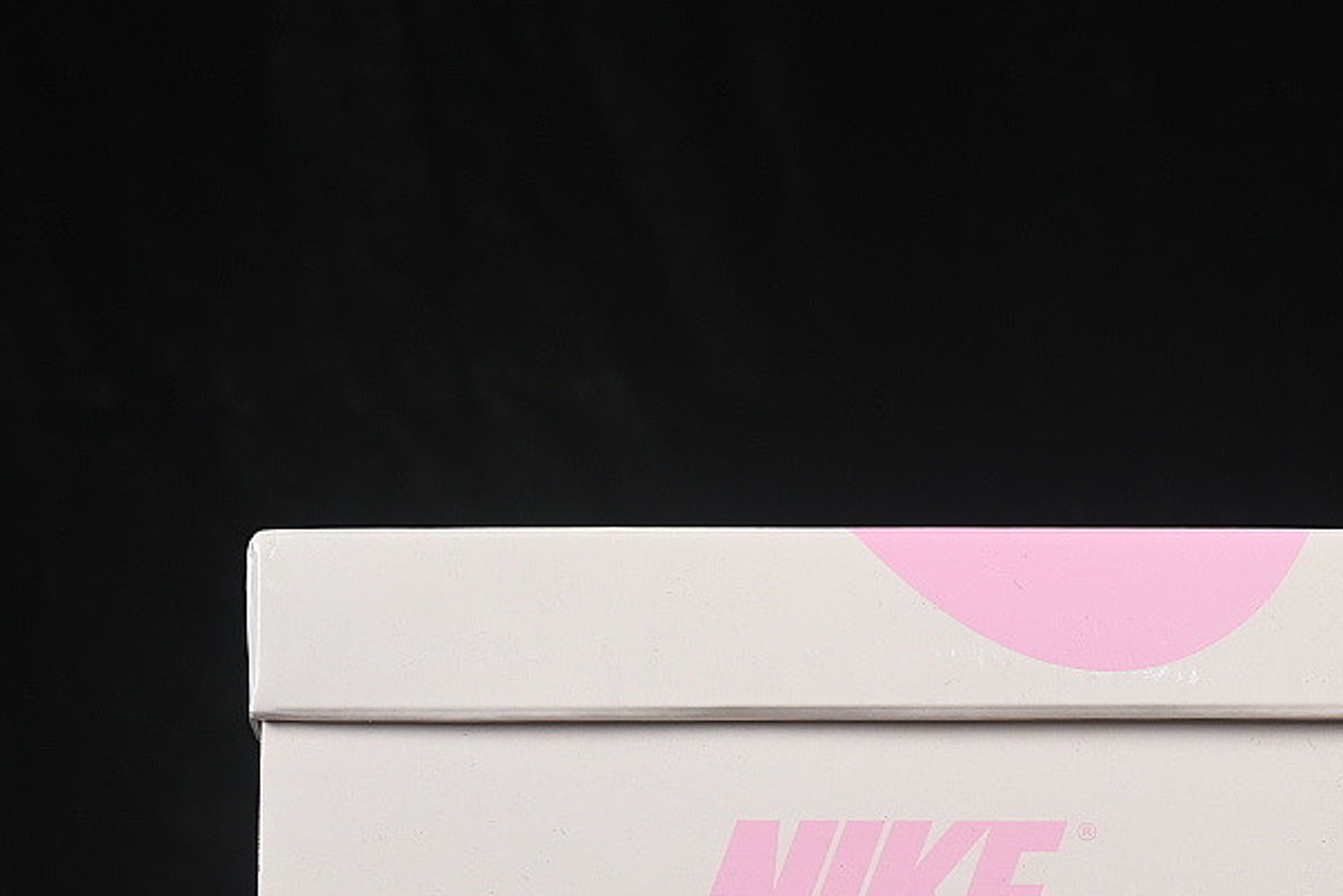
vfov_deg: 10.2
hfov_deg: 15.3
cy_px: 738
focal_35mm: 134
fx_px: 5000
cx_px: 918
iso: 160
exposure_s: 1/80
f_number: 8
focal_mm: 50
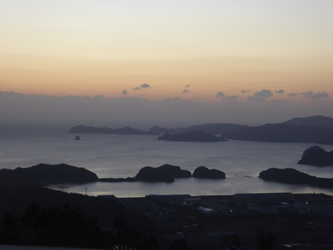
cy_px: 125
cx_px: 166
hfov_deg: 21.5
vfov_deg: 16.2
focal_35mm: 91
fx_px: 875
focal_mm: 15
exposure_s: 1/40
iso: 400
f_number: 4.8
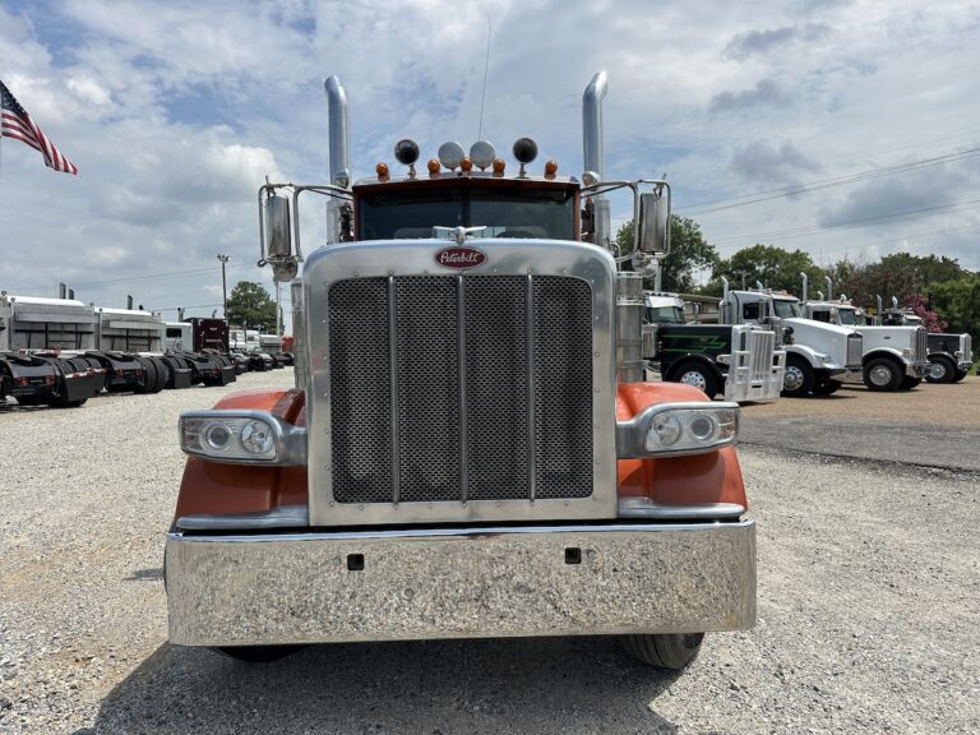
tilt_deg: -0.9
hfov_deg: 71.6
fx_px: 679
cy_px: 368
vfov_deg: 56.8
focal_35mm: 24
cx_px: 490
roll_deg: -1.0
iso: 80
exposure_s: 1/6623
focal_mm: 6.86
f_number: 1.78
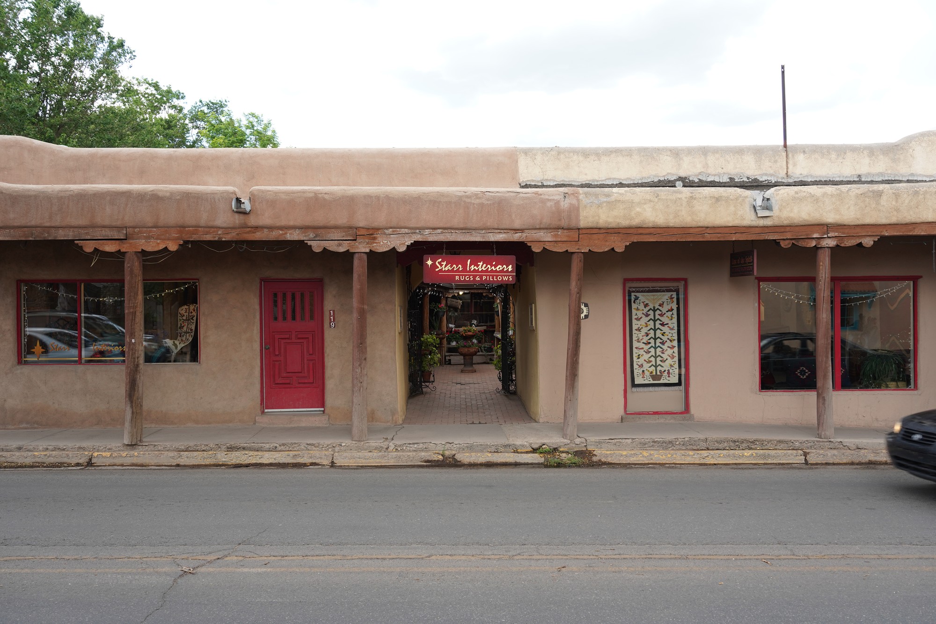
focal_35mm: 33
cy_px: 312
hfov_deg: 57.2
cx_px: 468
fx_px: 858
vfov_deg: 40.0
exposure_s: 1/100
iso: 400
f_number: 7.1
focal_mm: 33
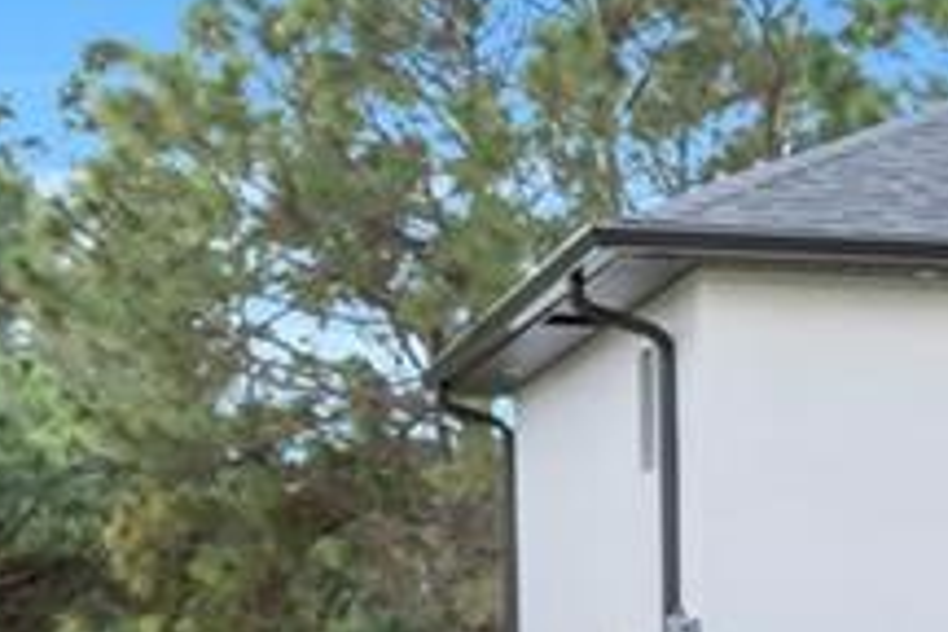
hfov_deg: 12.0
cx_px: 2177
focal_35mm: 142
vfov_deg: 9.5
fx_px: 3739
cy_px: 777
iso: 100
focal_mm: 20
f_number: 6.3
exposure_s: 1/160
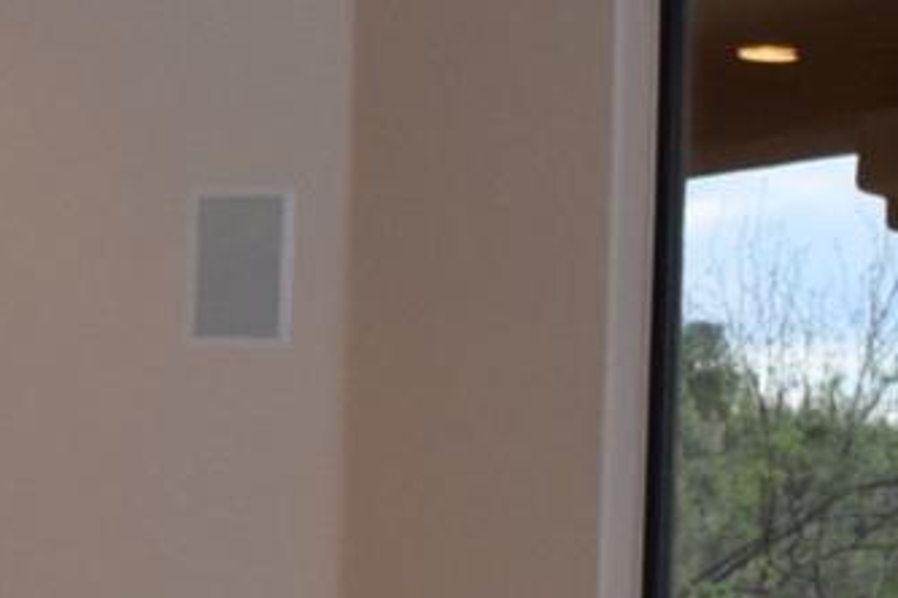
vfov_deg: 7.7
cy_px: 722
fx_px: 4390
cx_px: -747
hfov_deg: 10.9
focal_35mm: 176
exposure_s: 1/100
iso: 800
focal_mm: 18
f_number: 5
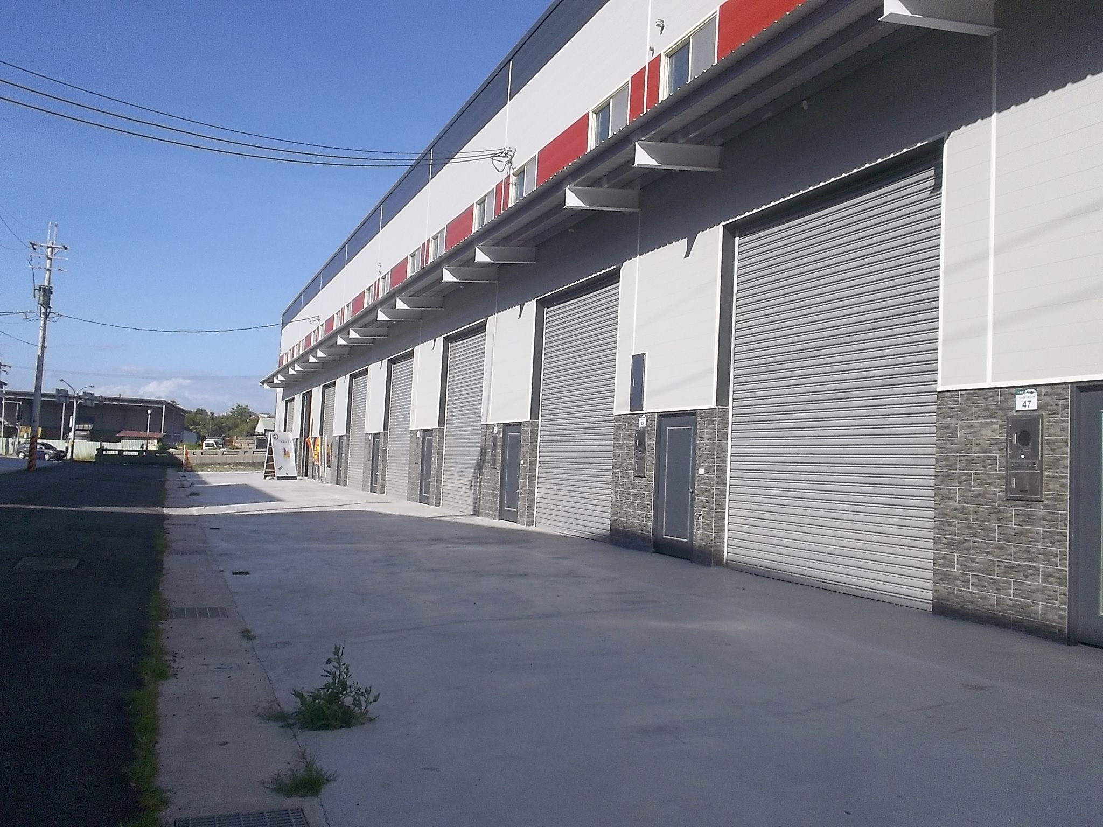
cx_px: 552
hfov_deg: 61.7
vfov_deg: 48.2
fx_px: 924
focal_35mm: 29
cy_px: 414
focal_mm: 4.1
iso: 80
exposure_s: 1/500
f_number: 5.6
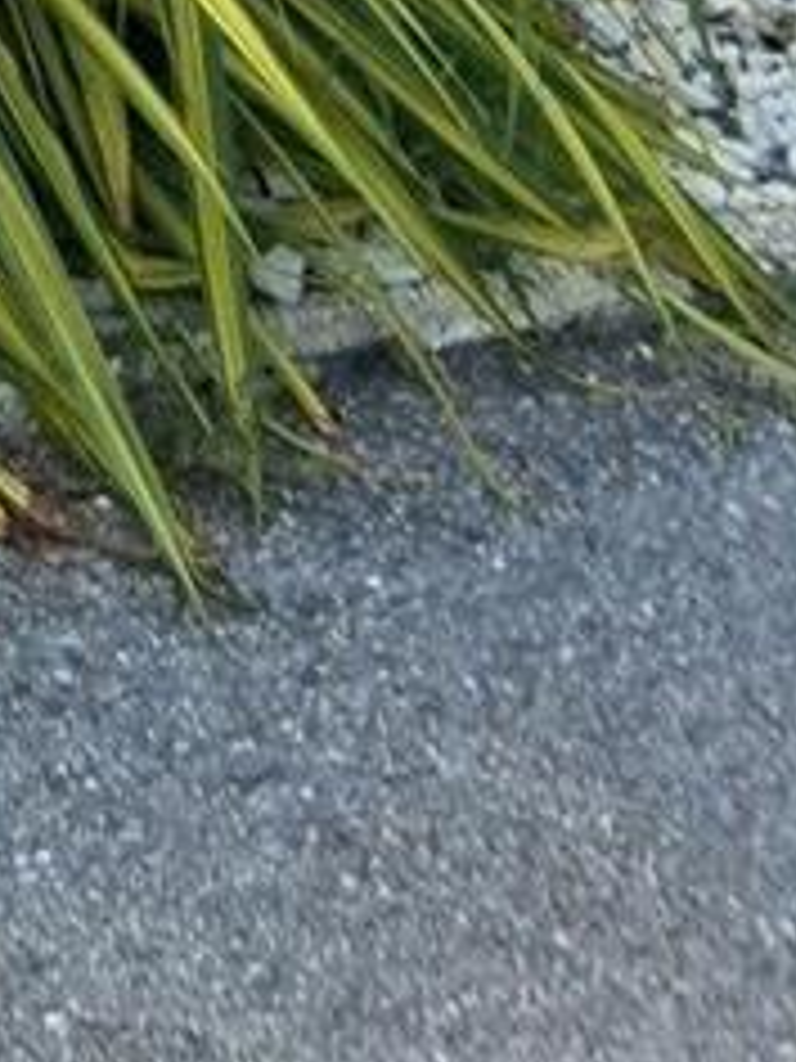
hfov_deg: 9.7
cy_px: -1634
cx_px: -1205
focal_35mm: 132
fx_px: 4047
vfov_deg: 11.7
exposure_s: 1/899
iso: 25
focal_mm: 3.98
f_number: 1.8
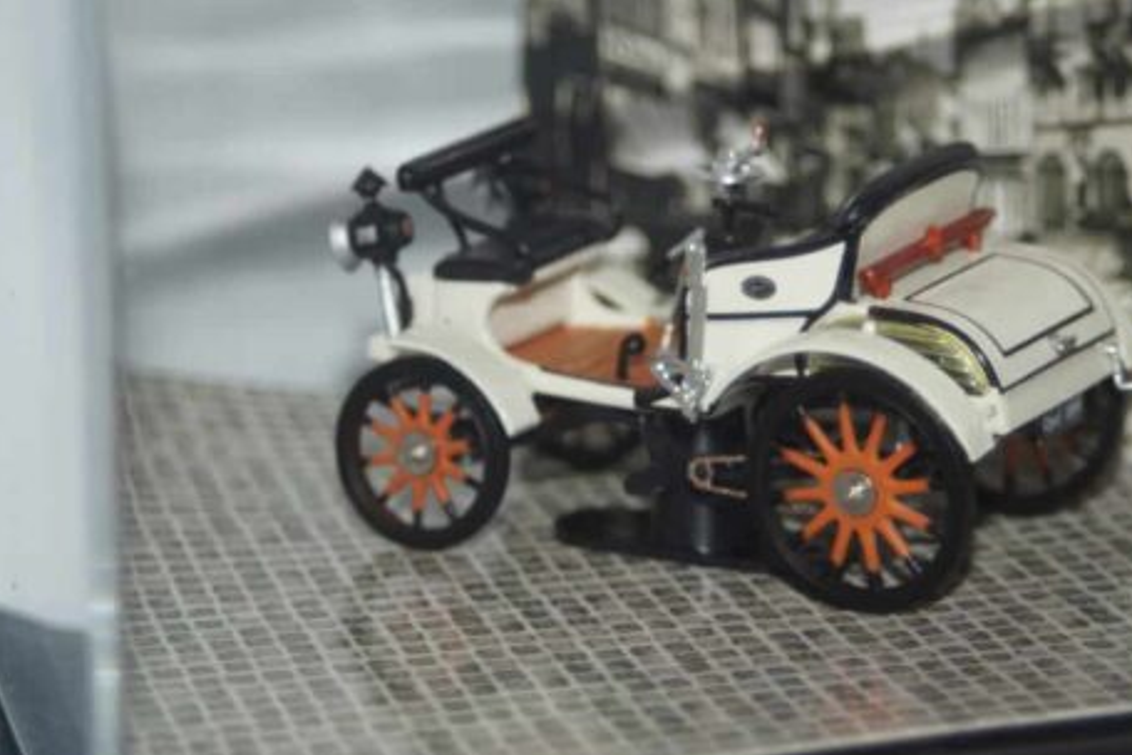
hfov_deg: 13.0
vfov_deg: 8.7
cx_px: 720
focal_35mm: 158
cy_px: 415
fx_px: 4968
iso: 200
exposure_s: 1/60
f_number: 5.6
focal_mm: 80
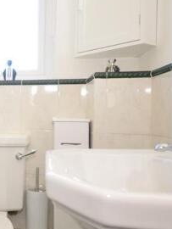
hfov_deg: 29.5
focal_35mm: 42
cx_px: -36
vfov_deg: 44.7
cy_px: 108
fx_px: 278
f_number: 5
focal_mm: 12
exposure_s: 1/30
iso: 200
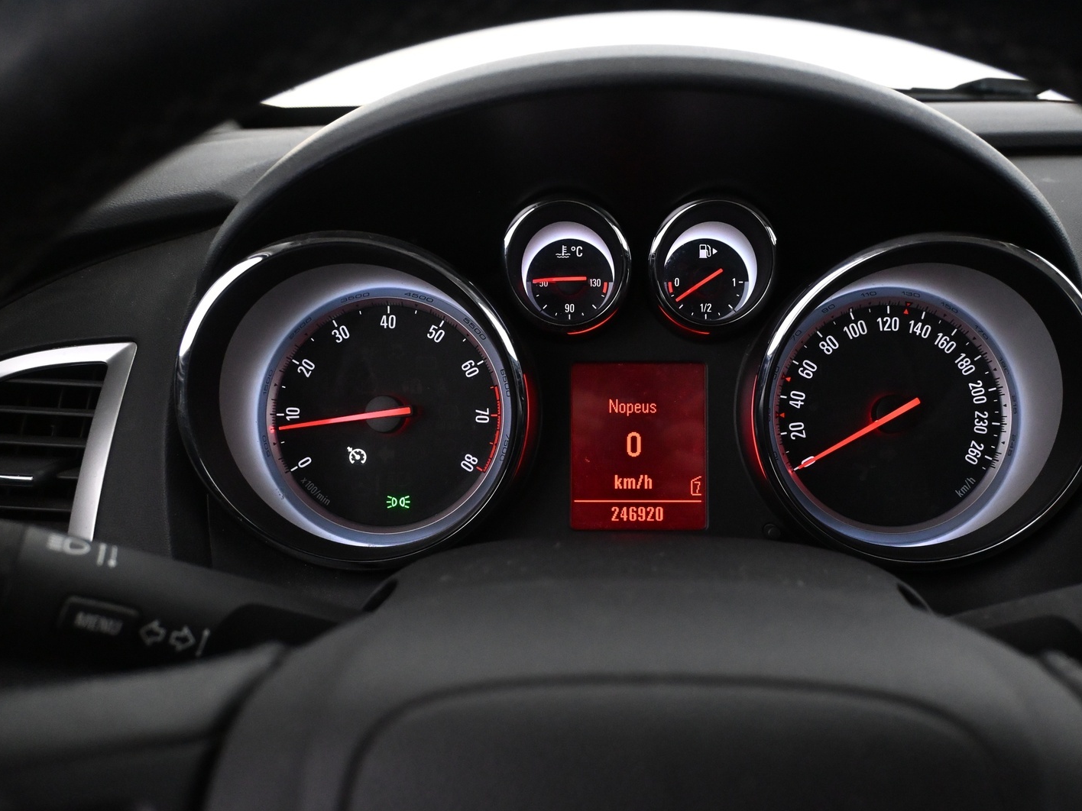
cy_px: 412
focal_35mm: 33
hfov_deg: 55.2
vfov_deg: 42.9
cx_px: 615
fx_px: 1031
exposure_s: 1/50
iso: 4000
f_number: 4.5
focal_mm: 20
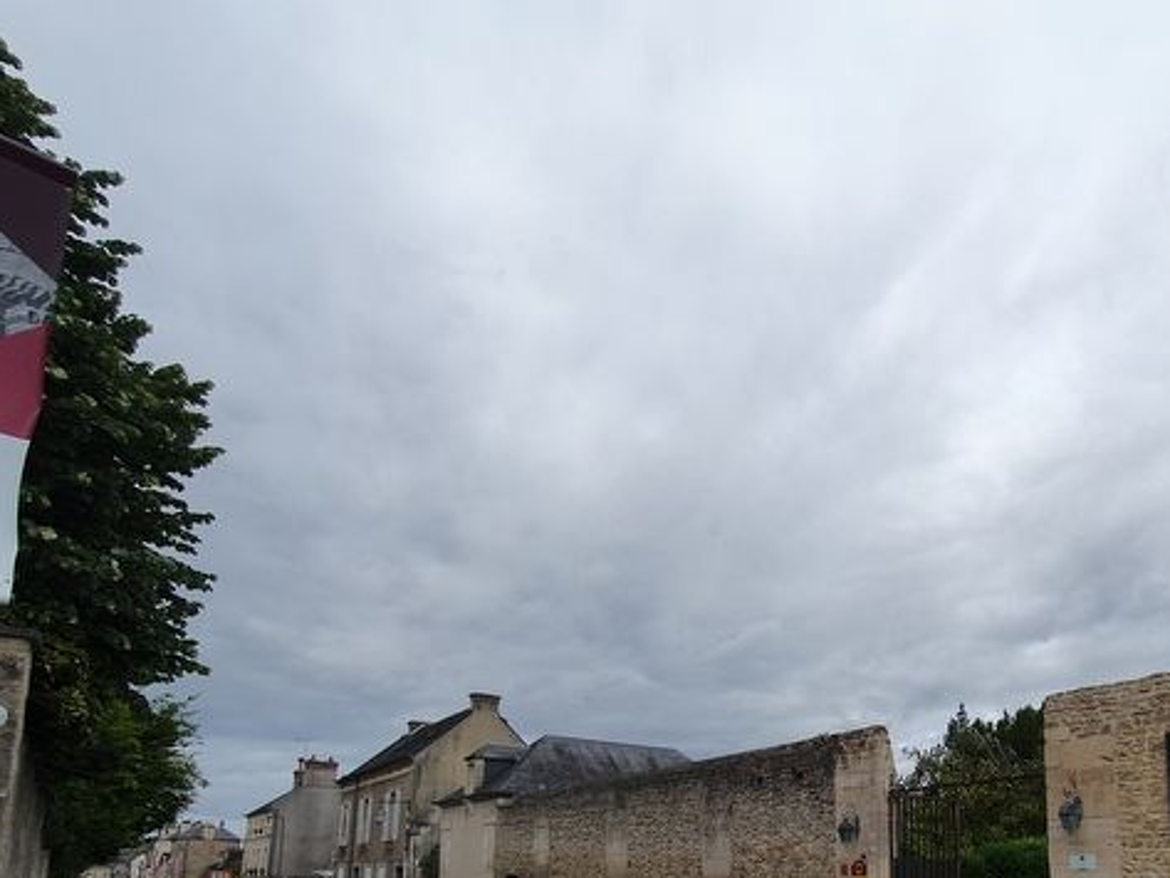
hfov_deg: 70.9
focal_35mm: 22
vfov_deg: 55.4
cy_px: 739
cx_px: 886
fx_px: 744
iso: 50
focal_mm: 1.8
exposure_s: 1/868
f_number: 2.2
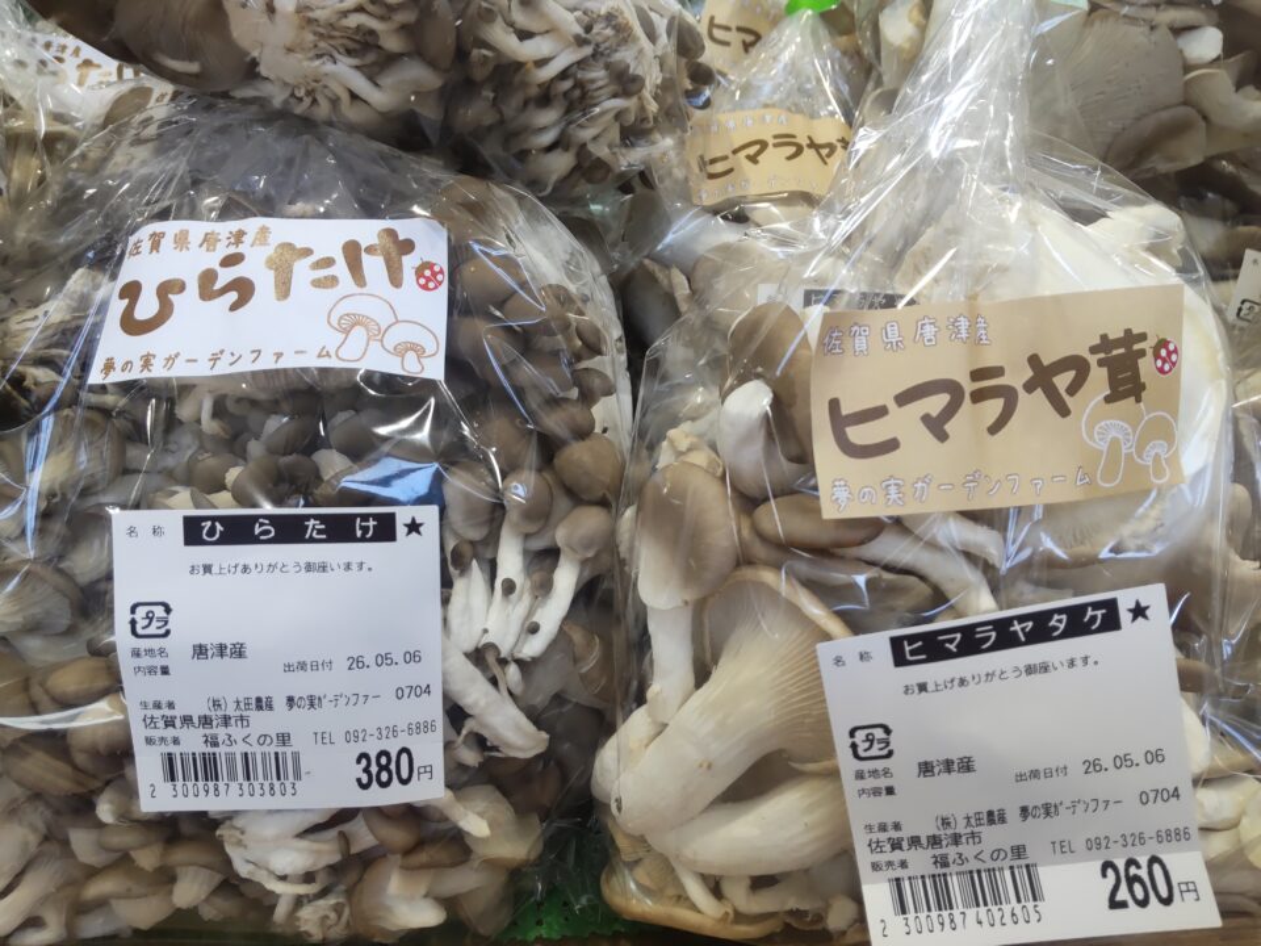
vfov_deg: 56.8
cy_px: 473
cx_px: 630
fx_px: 874
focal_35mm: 24
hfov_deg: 71.6
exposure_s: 1/60
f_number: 2
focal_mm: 3.43
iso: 115
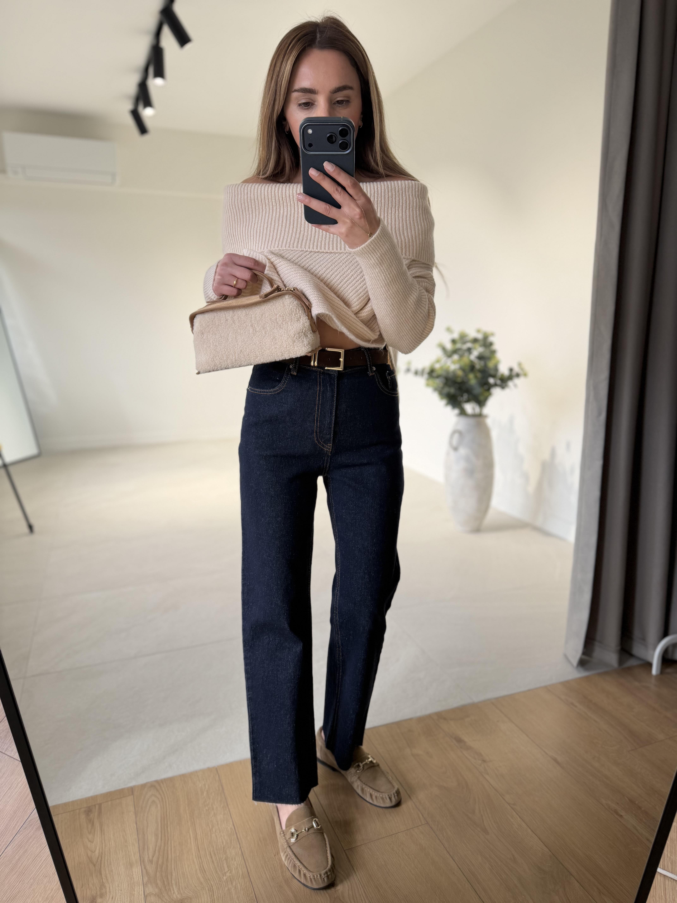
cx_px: 338
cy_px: 452
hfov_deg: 56.8
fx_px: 626
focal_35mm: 24
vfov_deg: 71.6
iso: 64
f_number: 1.78
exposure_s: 1/121
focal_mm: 6.76
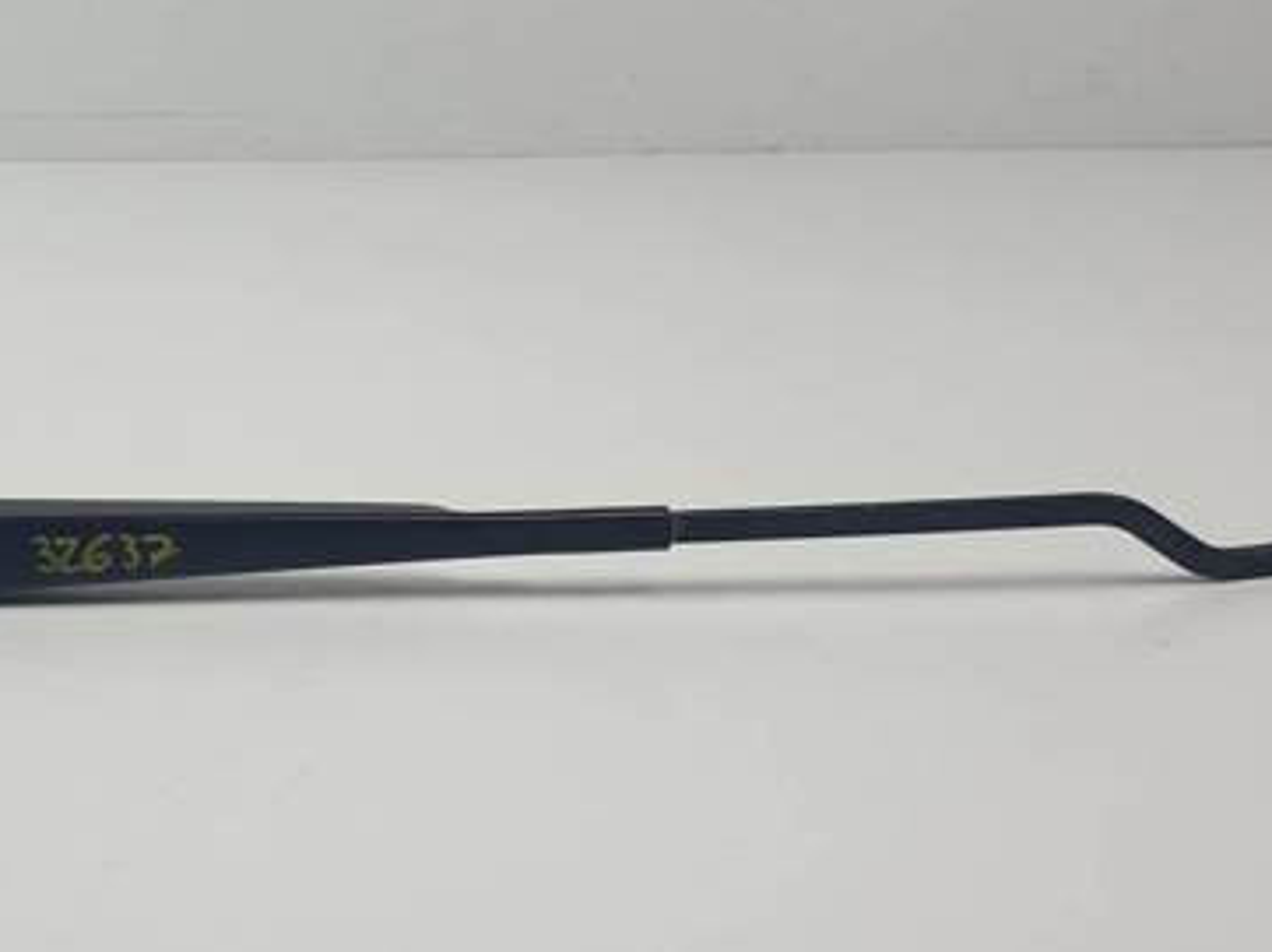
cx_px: 355
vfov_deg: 31.4
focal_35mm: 46
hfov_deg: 40.4
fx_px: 1689
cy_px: 409
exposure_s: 1/321
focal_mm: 4.3
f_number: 2.4
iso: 50
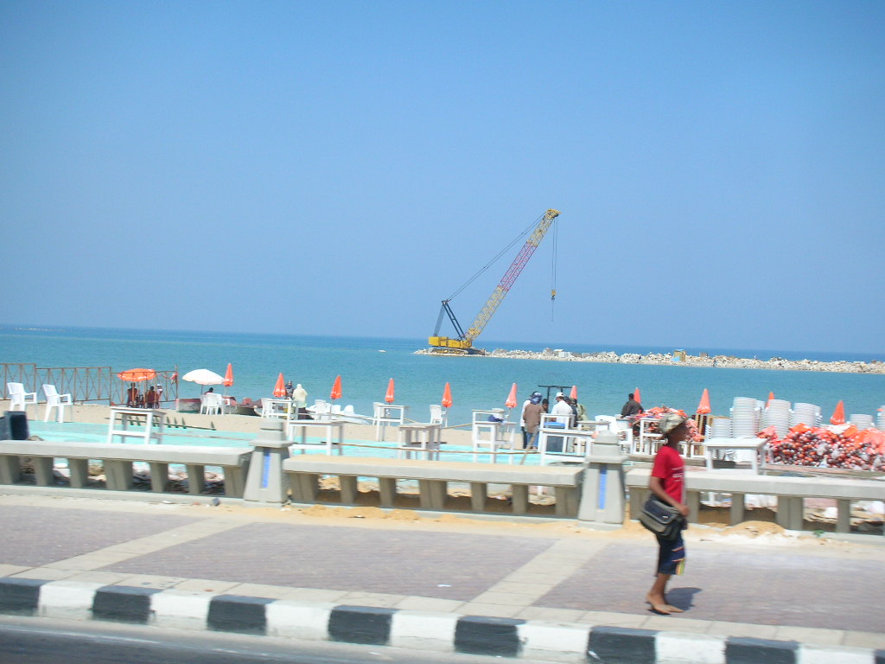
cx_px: 442
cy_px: 332
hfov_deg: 31.7
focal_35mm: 61
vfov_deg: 24.0
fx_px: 1560
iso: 50
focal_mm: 10.1
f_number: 4
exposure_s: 1/350
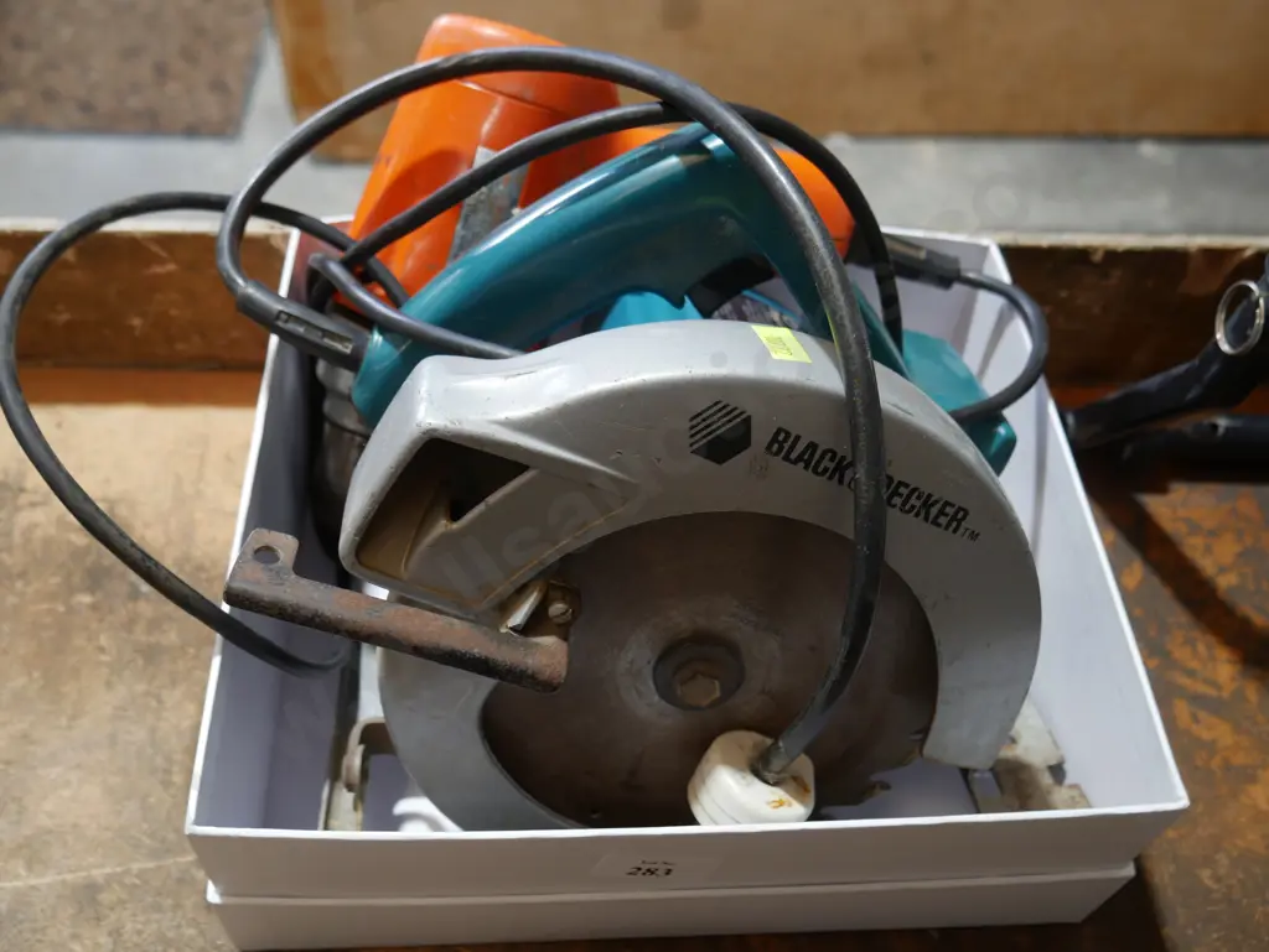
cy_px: 476
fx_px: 1174
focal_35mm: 32
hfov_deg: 56.8
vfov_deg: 44.2
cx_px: 634
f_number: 3.6
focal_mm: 16
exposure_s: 1/60
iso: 320
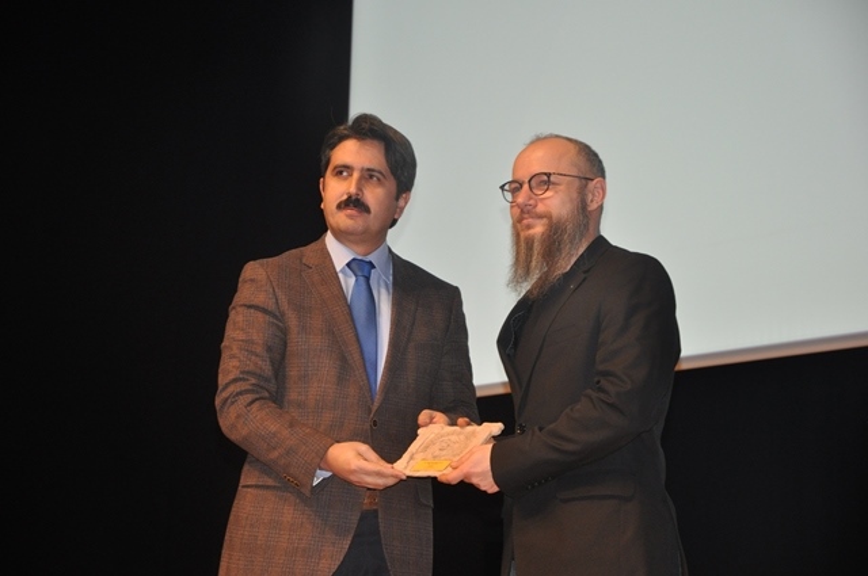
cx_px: 434
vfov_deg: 13.0
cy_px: 288
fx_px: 2528
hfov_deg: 19.5
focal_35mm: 105
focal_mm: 70
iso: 800
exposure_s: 1/60
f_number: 4.5
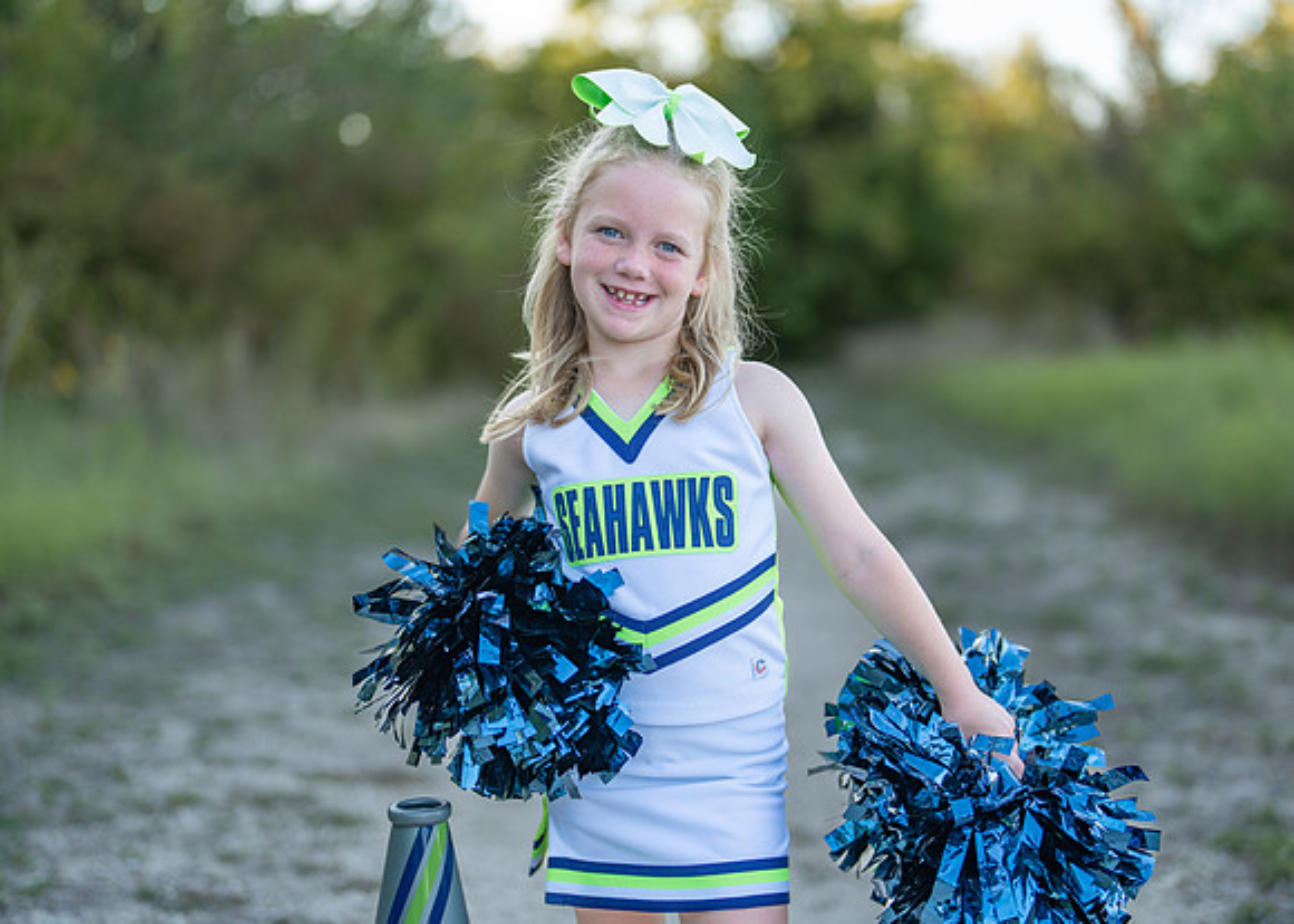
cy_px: 483
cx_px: 693
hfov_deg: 35.2
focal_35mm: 55
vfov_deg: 25.6
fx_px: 2037
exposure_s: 1/800
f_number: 1.2
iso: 100
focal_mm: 50
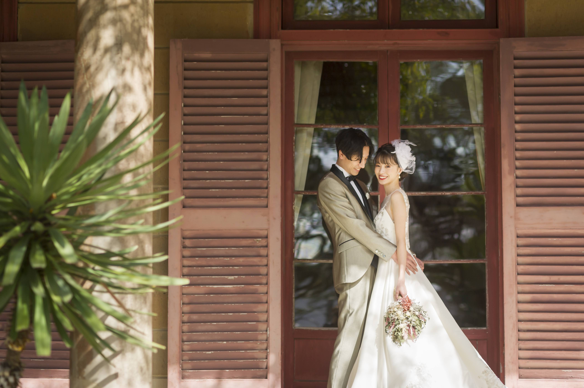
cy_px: 194
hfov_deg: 23.7
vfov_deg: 15.9
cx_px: 292
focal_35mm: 86
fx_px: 1393
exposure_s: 1/2500
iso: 200
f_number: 2.5
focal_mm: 85
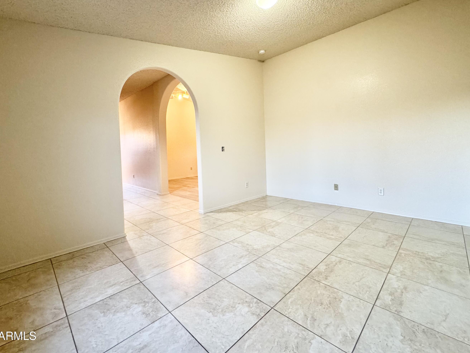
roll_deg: +1.9
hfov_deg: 94.5
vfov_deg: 77.7
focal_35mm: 16
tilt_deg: -1.0
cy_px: 153
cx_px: 237
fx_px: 217
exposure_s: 1/60
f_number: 2.2
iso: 320
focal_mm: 2.22
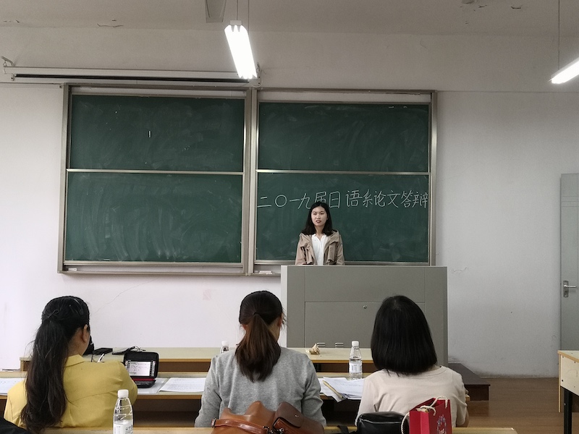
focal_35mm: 35
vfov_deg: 40.7
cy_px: 217
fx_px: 585
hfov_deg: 52.6
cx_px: 290
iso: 125
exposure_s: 1/50
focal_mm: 3.95
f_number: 1.6
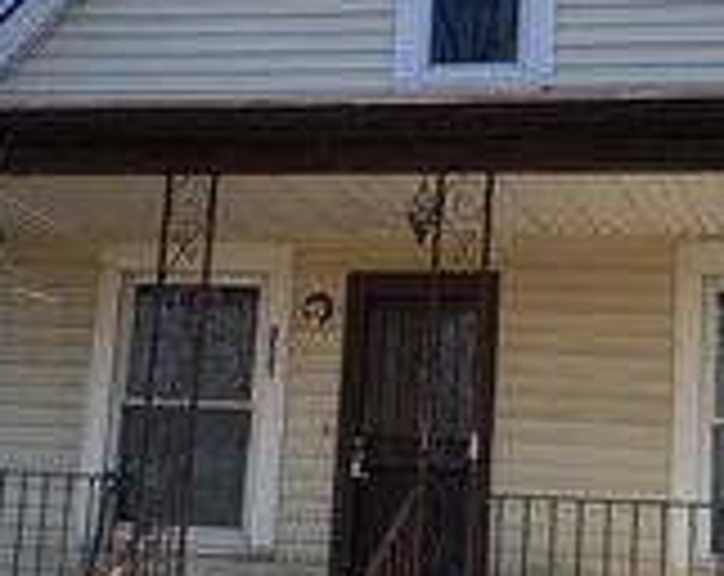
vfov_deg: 19.3
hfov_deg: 24.2
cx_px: 387
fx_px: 1689
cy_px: 218
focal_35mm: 79
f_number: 1.8
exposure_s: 1/2054
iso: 50
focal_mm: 4.25
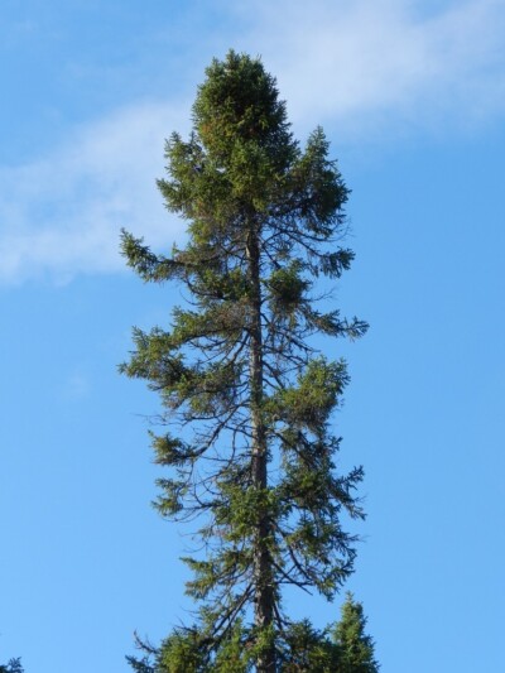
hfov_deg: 10.2
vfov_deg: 13.6
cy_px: 336
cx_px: 252
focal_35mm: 145
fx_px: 2819
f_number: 5.1
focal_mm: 25.7
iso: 160
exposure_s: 1/400
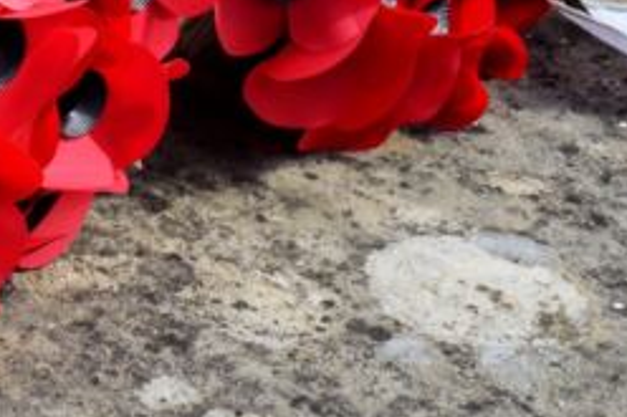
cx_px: -48
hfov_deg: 8.1
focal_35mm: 251
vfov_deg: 5.4
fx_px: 4374
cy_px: -75
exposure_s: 1/100
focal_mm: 65
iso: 200
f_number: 16
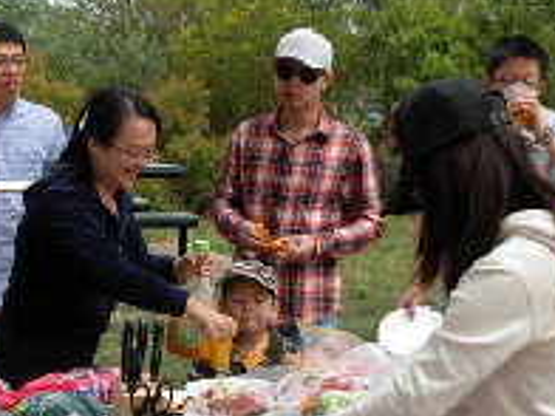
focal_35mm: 93
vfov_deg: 15.8
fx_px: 1491
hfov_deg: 20.6
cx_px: 51
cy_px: 294
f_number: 2.9
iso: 79
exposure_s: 1/703
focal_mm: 6.3
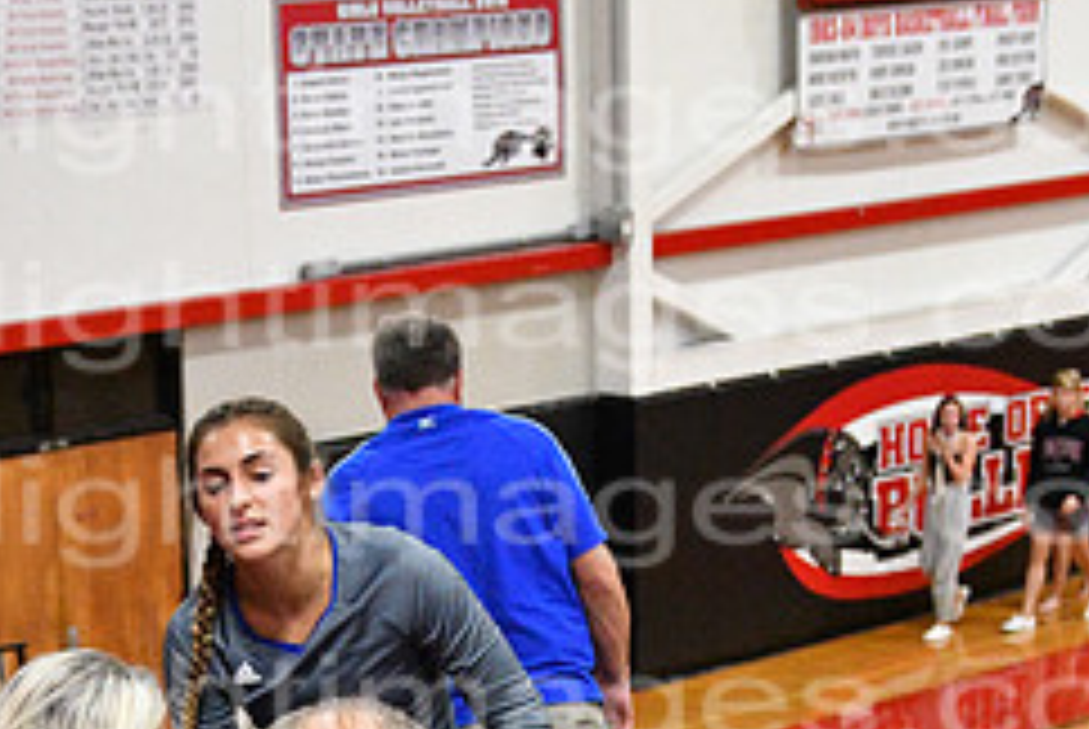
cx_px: 248
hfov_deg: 19.4
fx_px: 3156
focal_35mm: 104
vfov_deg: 12.9
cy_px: 808
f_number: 4
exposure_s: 1/800
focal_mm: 29
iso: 10000
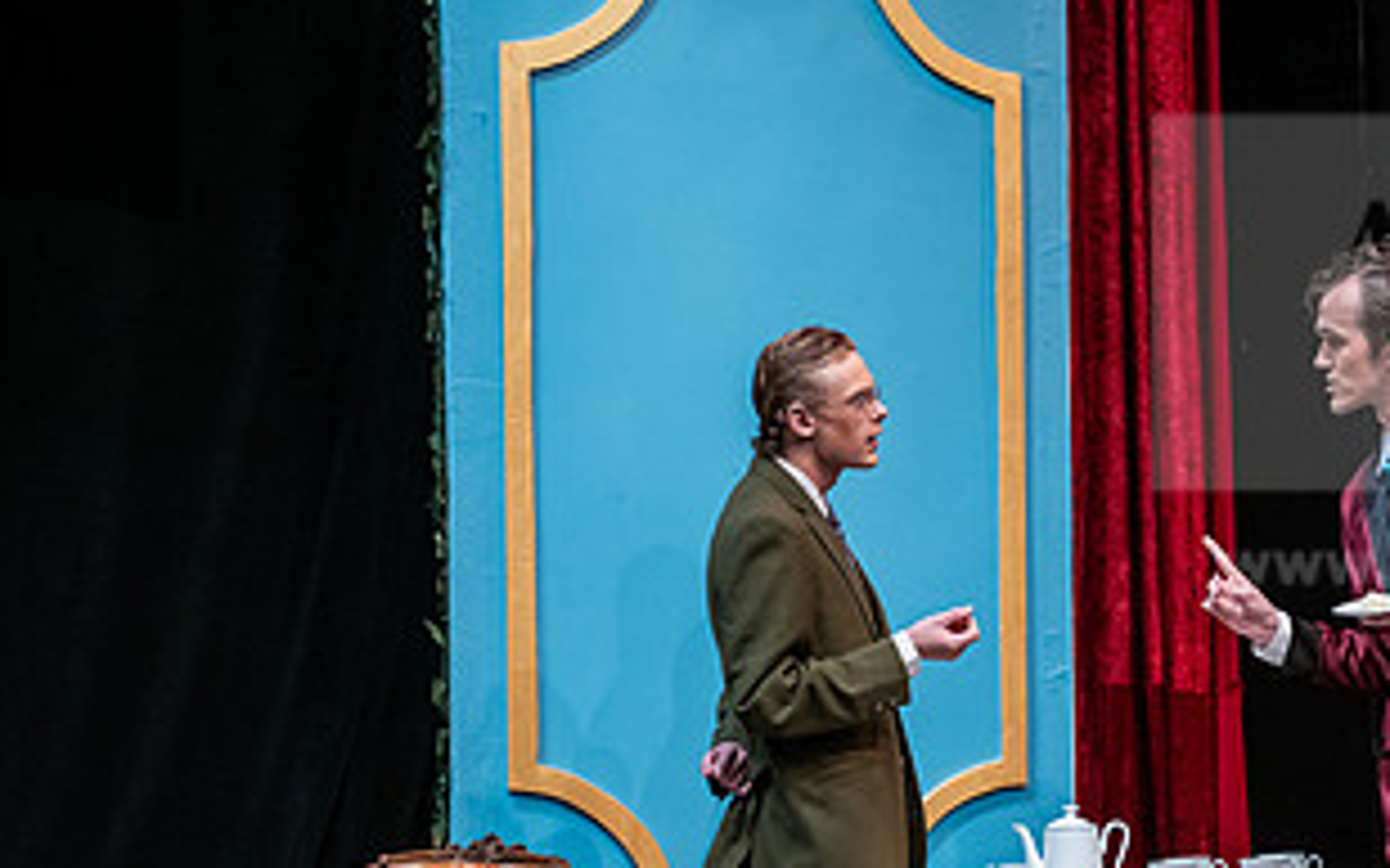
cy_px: 659
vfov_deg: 12.2
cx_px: 1017
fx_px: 4053
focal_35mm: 107
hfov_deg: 19.3
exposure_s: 1/200
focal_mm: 56
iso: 3200
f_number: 3.2
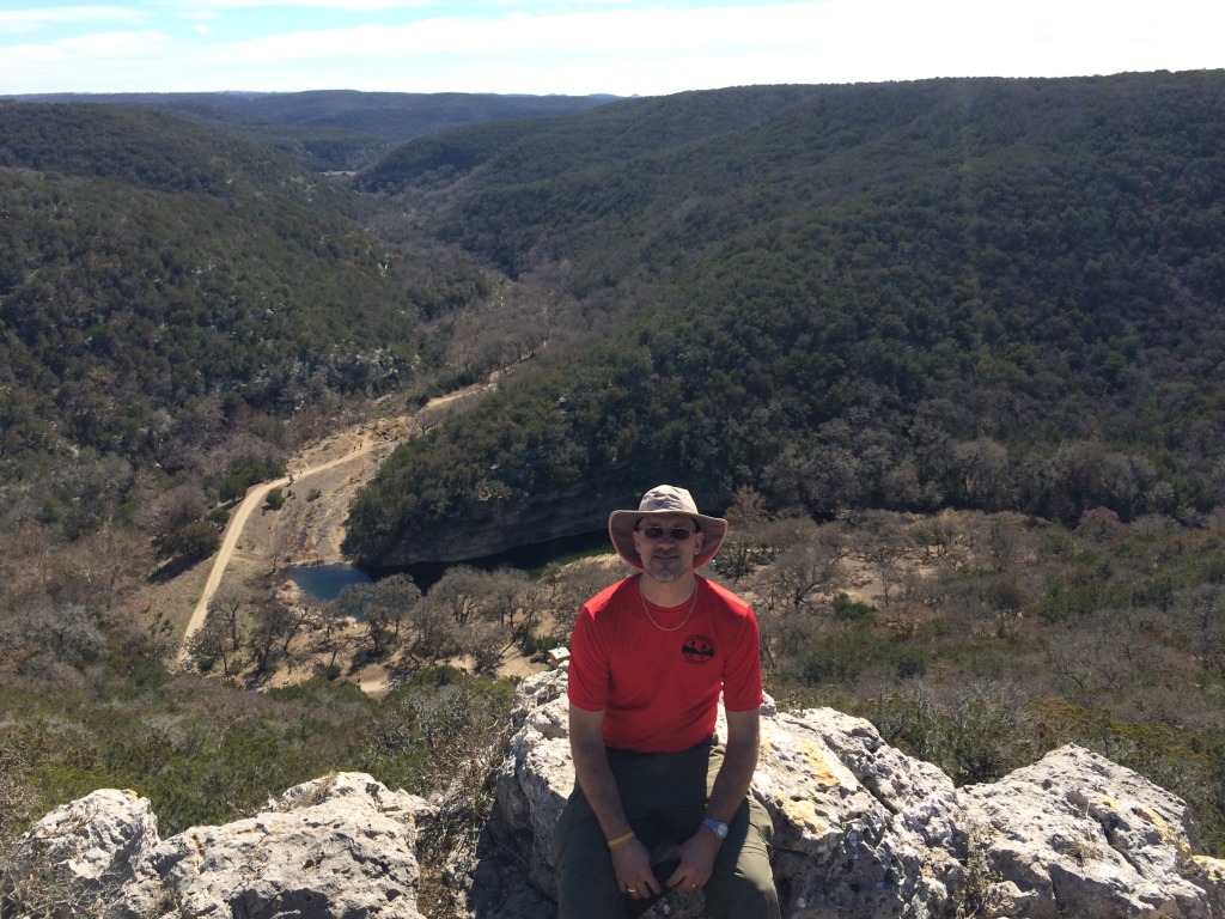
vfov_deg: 48.2
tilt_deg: -19.4
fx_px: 1026
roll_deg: +0.2
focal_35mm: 29
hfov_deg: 61.7
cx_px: 612
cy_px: 460
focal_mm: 4.15
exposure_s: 1/1368
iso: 32
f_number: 2.2
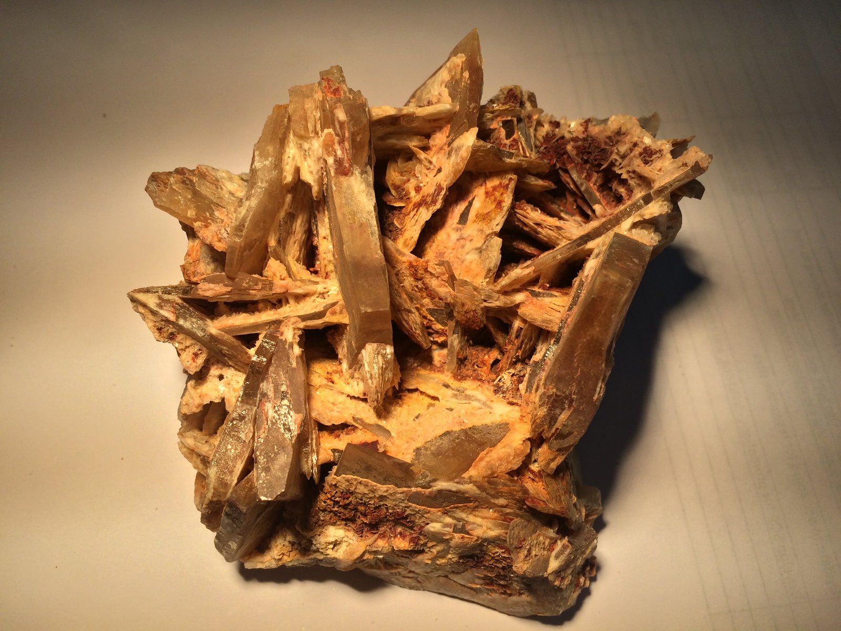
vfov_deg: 48.2
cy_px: 316
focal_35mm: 29
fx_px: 705
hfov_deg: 61.7
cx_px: 420
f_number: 2.2
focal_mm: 4.15
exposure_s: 1/406
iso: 32
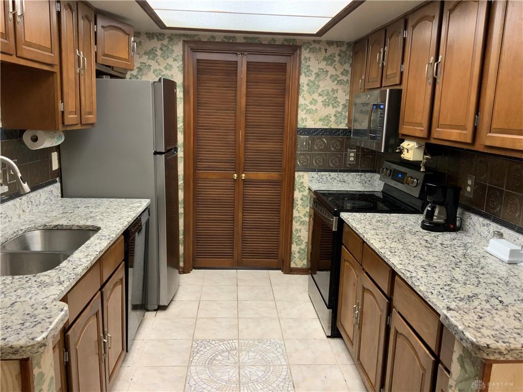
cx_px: 262
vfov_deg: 48.2
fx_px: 438
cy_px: 196
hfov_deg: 61.7
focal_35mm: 29
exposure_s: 1/60
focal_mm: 3
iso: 160
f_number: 1.8
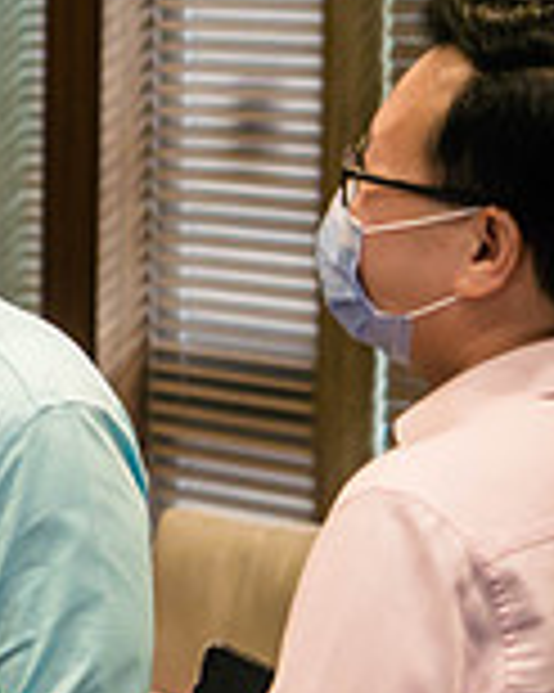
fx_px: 6278
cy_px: 475
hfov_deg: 4.9
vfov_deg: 6.3
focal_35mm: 306
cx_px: -653
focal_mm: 40
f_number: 2.8
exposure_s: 1/100
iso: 1600
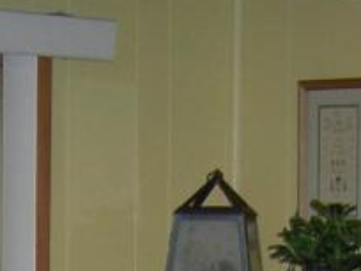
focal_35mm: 226
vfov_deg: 6.3
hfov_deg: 8.8
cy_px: 655
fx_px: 2357
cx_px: 195
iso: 137
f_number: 2.7
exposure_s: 1/60.1
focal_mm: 7.5
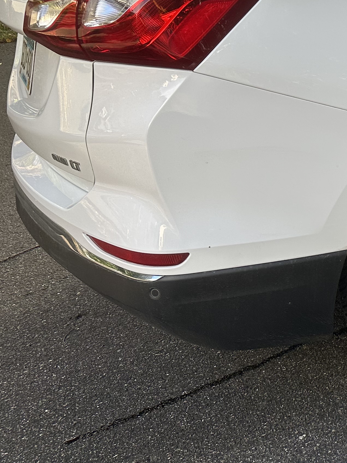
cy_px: 110
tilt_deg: -12.3
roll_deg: -4.2
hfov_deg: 21.2
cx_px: 537
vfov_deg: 33.1
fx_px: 762
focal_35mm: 57
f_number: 1.78
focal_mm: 6.86
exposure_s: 1/501
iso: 80
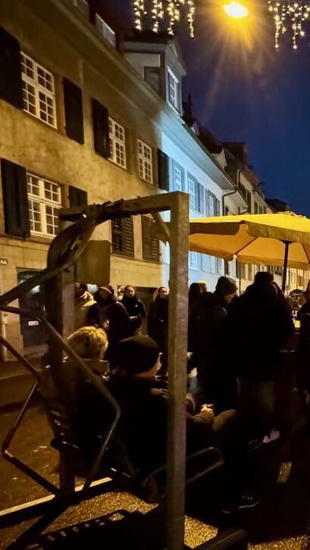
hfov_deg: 39.0
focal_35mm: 21
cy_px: 267
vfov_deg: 83.8
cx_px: 373
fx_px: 307
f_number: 2.2
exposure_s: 1/25
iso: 1600
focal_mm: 2.22
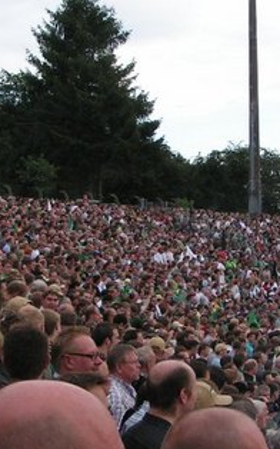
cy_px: 252
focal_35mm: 77
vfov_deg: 26.8
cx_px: 157
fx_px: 941
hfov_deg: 16.9
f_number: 5.6
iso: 50
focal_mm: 5.8
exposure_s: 1/80
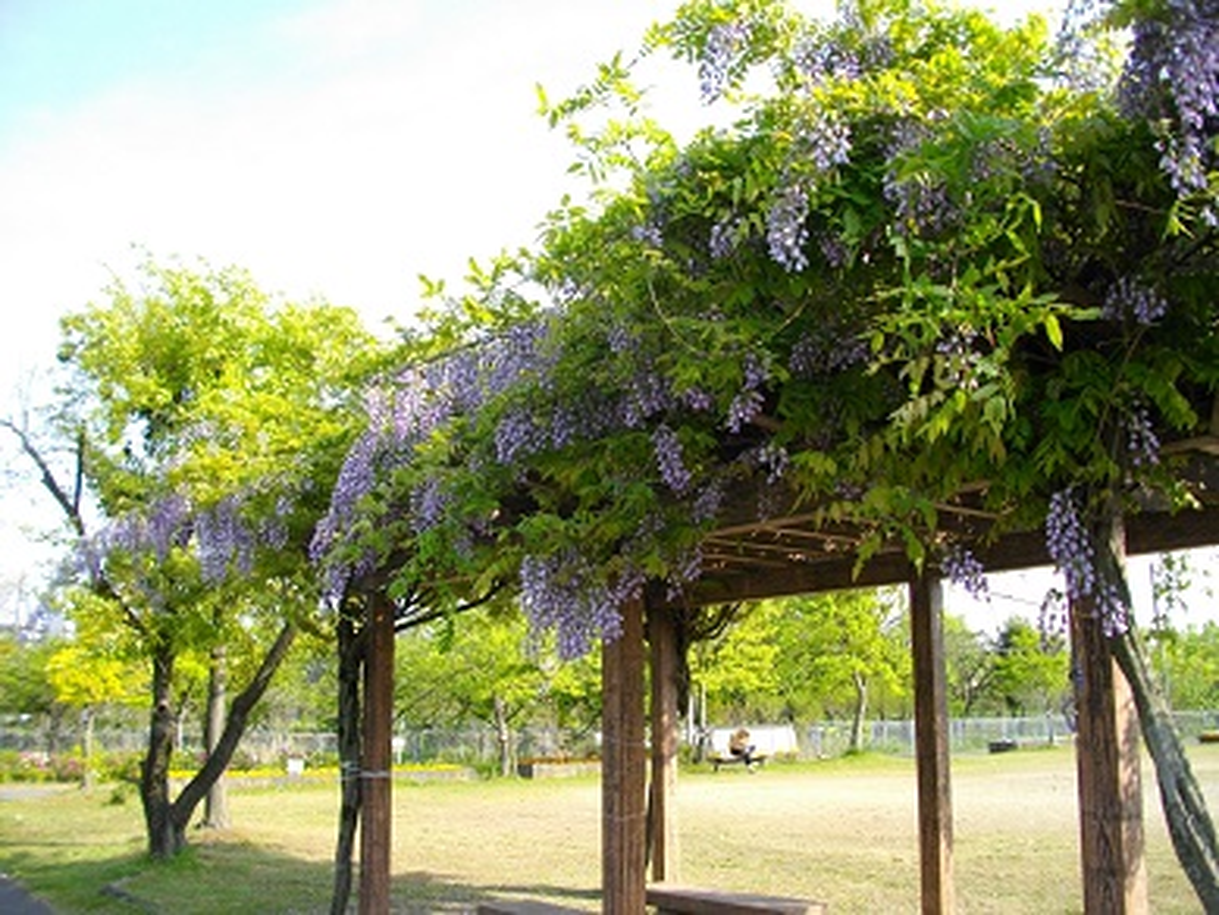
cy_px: 458
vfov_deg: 44.2
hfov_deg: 56.8
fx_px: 1127
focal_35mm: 32
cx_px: 610
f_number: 2.9
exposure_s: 1/400
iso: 100
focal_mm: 5.7
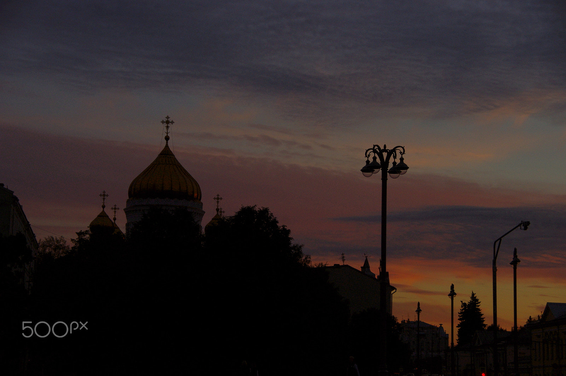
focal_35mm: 87
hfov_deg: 23.4
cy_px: 188
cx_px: 283
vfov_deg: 15.7
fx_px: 1366
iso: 400
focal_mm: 57.5
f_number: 6.3
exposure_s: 1/320
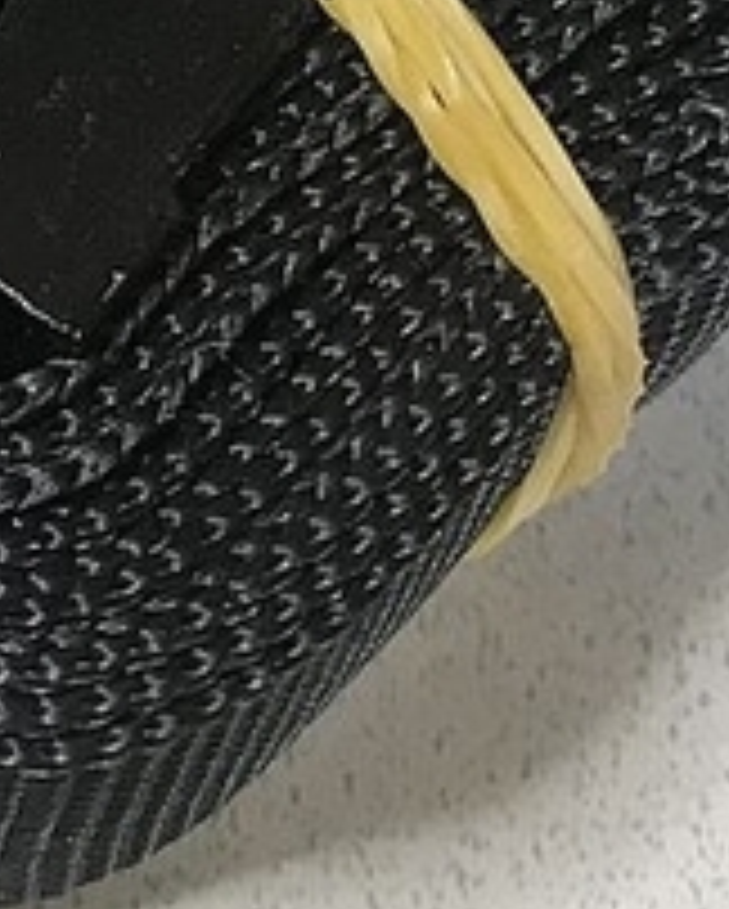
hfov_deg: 13.7
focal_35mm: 108
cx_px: -270
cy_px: -252
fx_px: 2908
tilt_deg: -60.6
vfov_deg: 16.8
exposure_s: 1/20
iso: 40
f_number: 1.8
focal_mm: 3.99
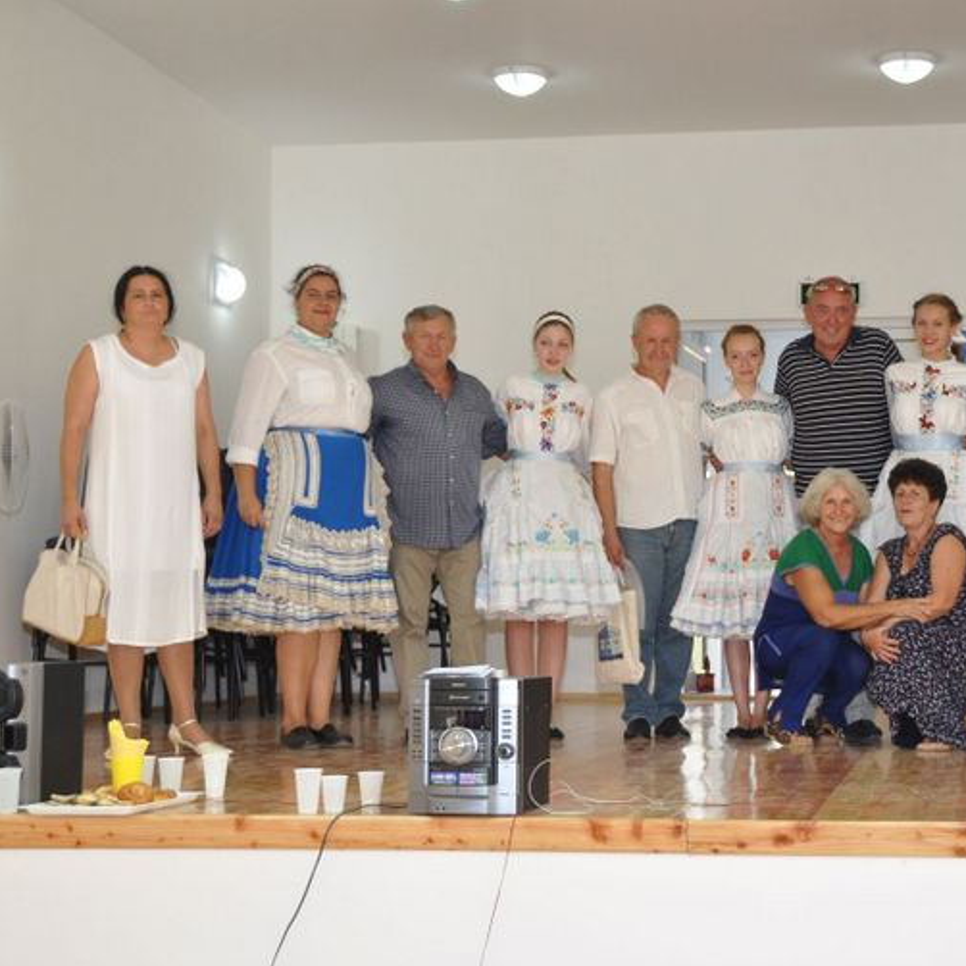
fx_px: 2052
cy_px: 479
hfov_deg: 26.2
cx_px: 706
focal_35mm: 65
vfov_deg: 26.5
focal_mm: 32
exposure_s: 1/60
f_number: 4.2
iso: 500
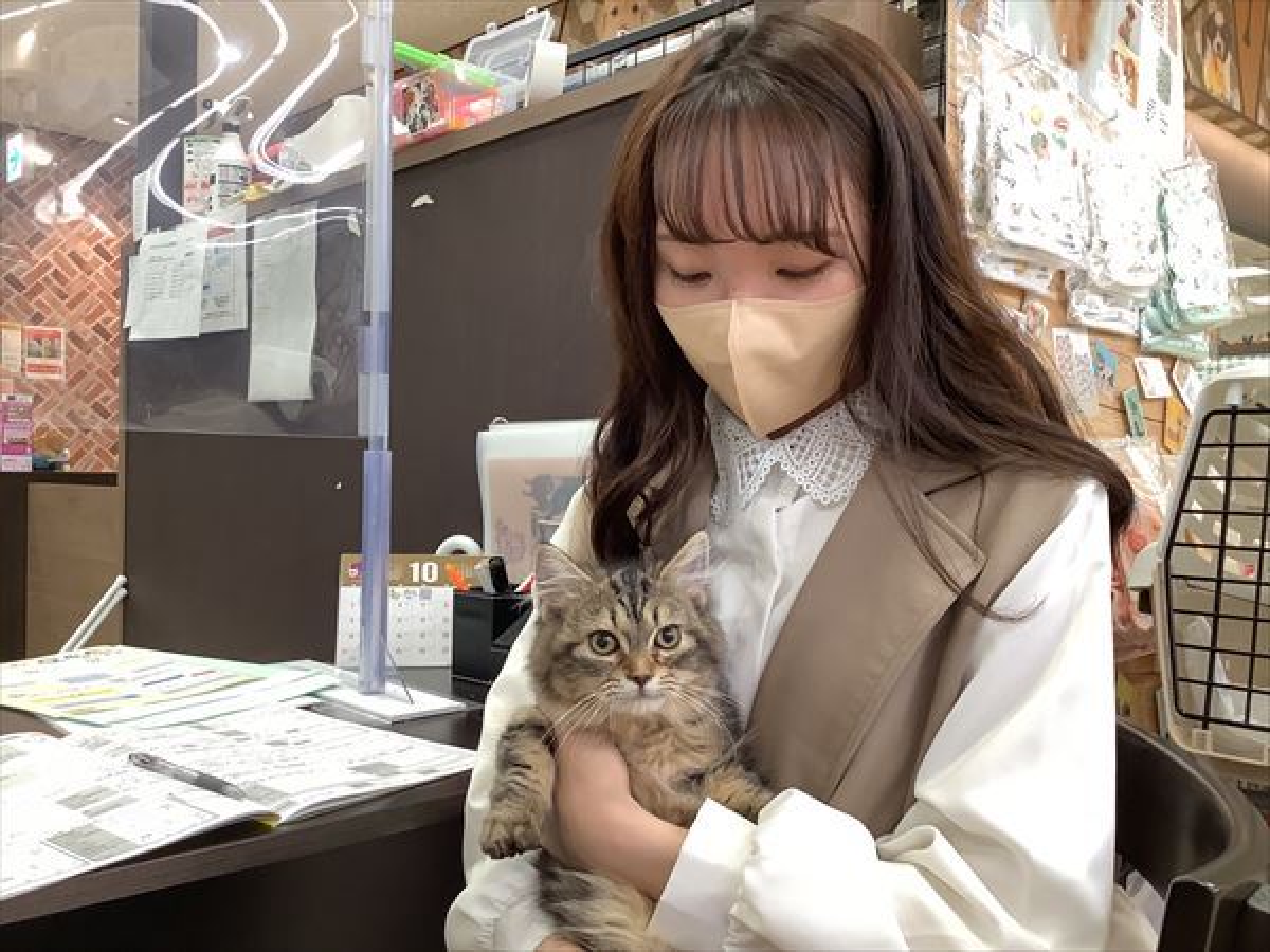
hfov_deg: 58.4
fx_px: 1137
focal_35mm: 31
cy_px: 476
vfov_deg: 45.4
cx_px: 635
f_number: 2.4
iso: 100
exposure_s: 1/60
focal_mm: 3.3
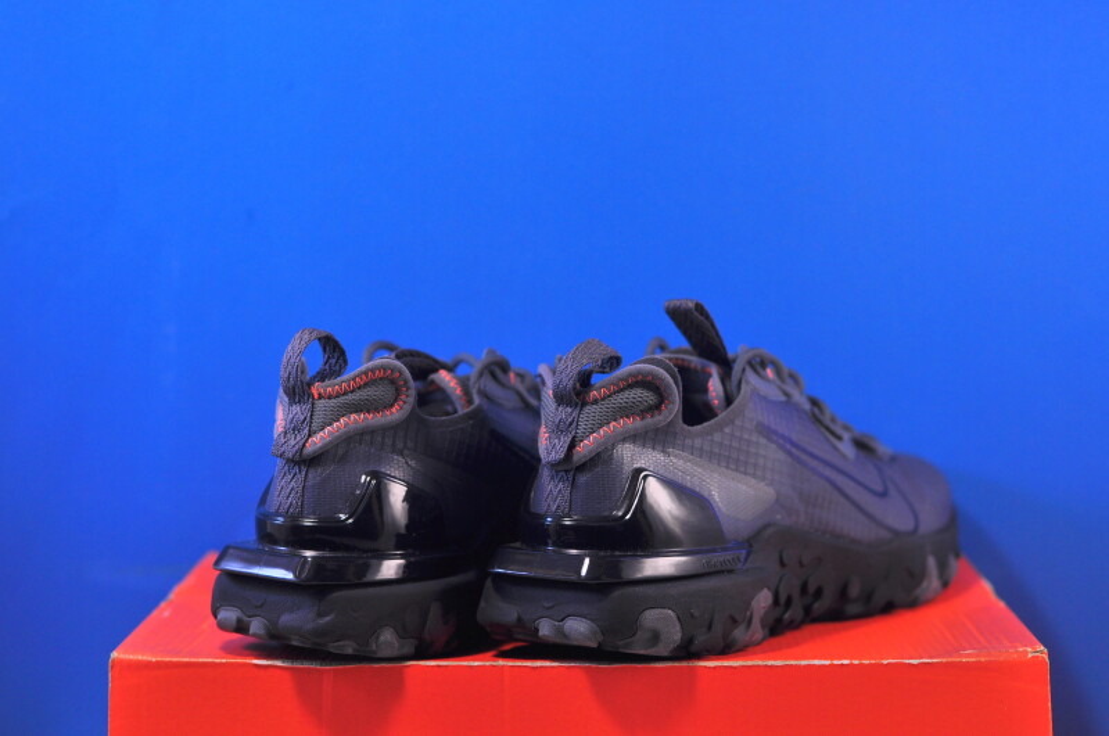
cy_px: 368
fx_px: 2307
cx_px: 554
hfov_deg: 27.0
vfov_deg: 18.1
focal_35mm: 75
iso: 250
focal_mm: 50
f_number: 3.2
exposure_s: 1/250
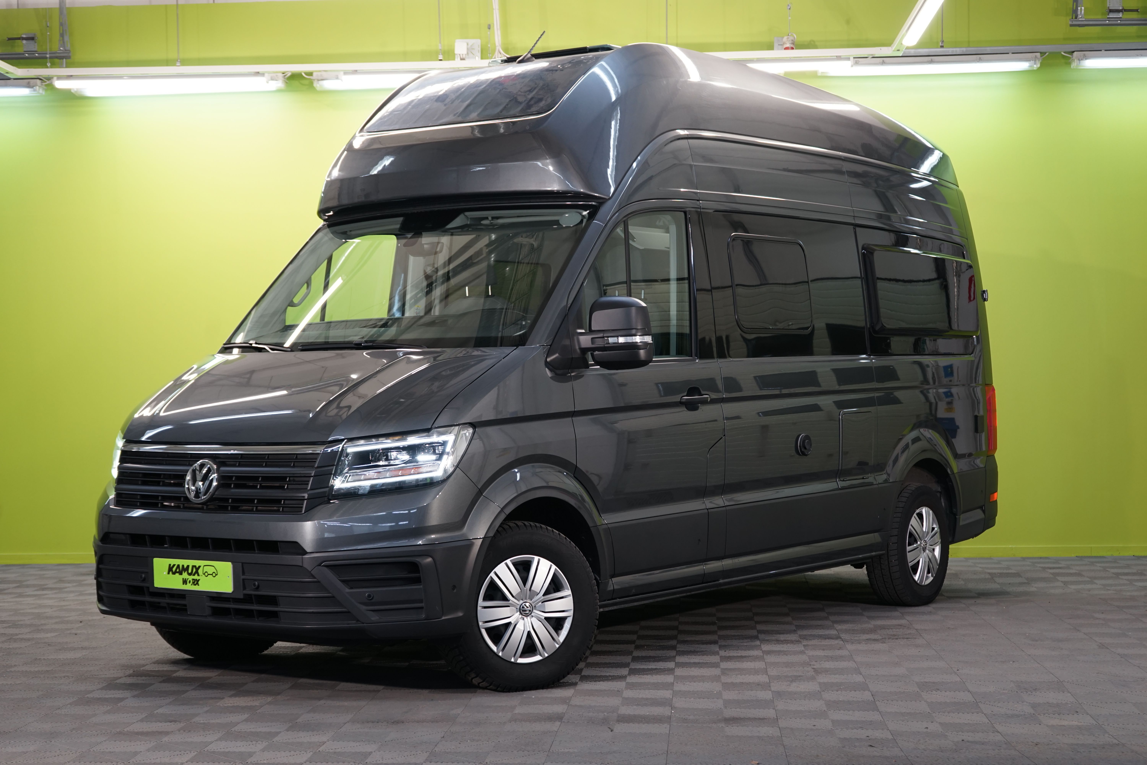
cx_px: 574
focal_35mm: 59
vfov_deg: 23.0
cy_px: 382
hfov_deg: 33.9
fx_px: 1880
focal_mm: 59
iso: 500
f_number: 5.6
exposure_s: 1/30
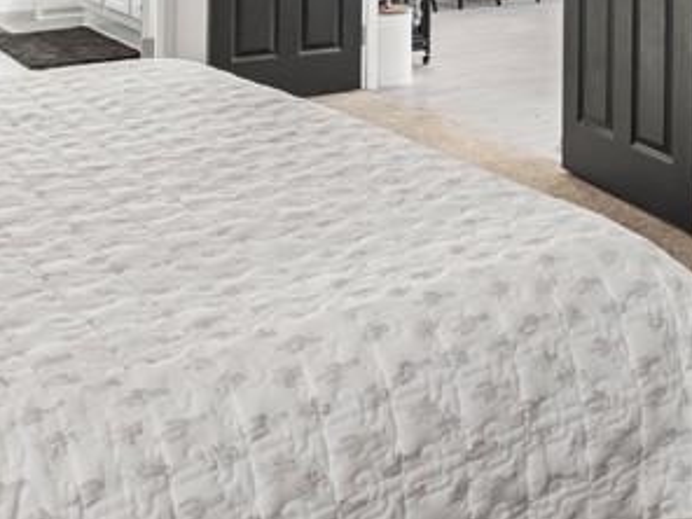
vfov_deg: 21.6
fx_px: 1199
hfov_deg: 32.0
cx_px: 440
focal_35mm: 60
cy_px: -187
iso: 400
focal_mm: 17
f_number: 8
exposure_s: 1/2
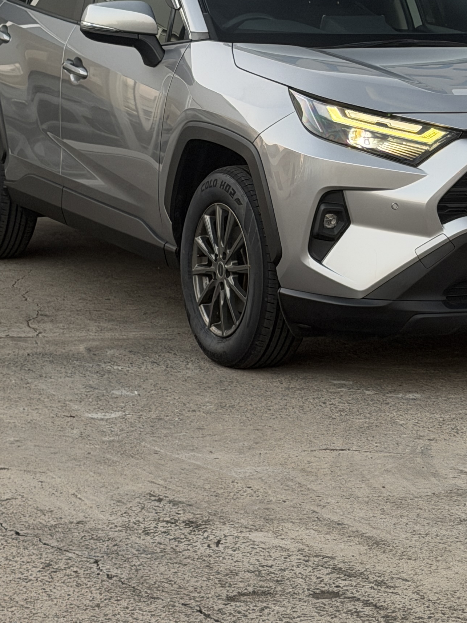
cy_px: 160
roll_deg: -1.0
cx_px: 322
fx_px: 2032
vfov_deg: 17.3
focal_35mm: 113
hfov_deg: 13.1
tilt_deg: -1.9
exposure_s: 1/109
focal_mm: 6.76
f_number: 1.78
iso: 125
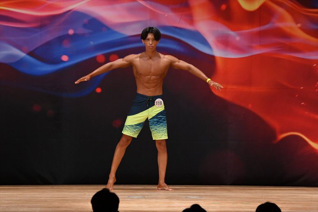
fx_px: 2119
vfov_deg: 5.7
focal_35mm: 240
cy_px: 106
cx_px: 159
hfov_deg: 8.6
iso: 3200
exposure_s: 1/400
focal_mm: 160
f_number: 5.6
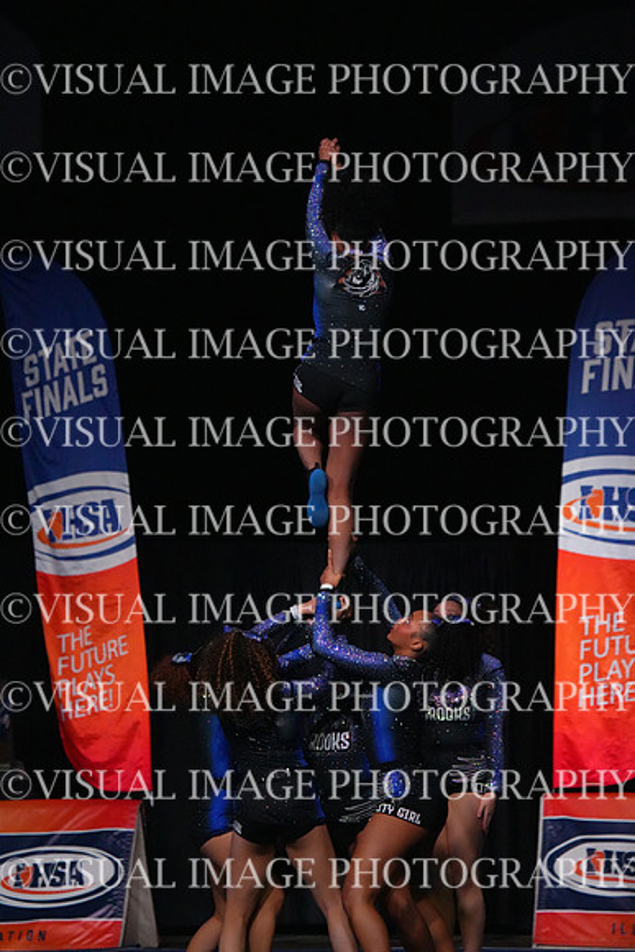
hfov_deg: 6.5
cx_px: 318
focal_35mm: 210
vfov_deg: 9.8
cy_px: 476
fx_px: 5553
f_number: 5.6
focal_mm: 210
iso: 16000
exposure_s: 1/1250
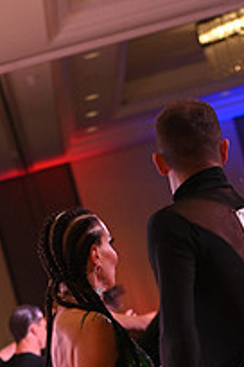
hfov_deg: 5.7
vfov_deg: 8.4
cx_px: 248
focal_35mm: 241
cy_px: 507
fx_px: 2458
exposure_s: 1/200
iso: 1600
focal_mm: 85
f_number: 5
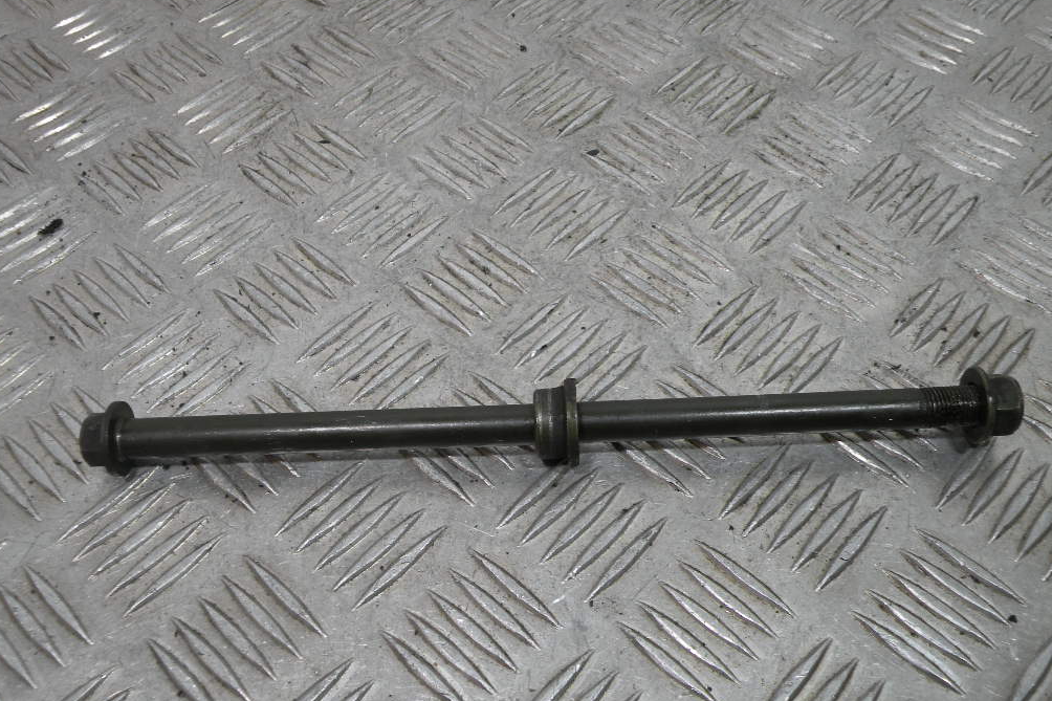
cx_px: 524
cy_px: 311
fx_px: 1023
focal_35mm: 35
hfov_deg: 54.4
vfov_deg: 37.8
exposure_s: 1/77.7
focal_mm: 5.8
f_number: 3.5
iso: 64
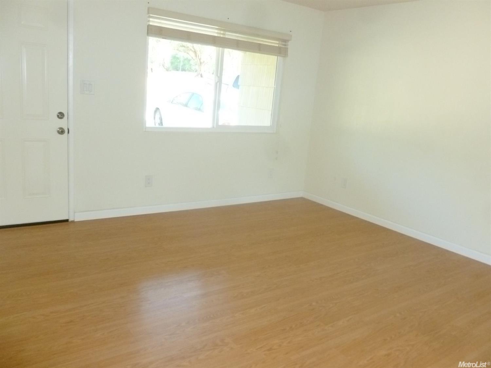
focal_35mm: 28
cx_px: 246
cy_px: 184
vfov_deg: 49.7
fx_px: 397
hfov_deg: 63.5
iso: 400
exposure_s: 1/60
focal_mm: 5
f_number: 3.3
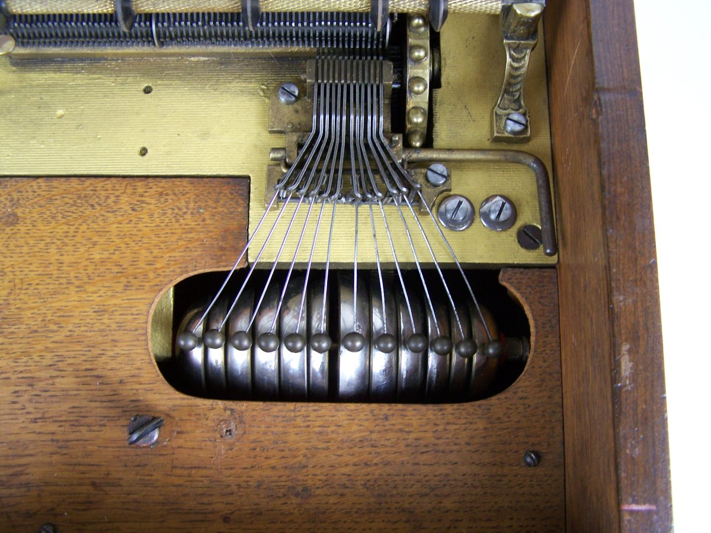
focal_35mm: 38
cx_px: 356
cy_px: 266
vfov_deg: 37.7
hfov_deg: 49.0
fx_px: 781
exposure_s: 1/30
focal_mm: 6.3
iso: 125
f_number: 2.8
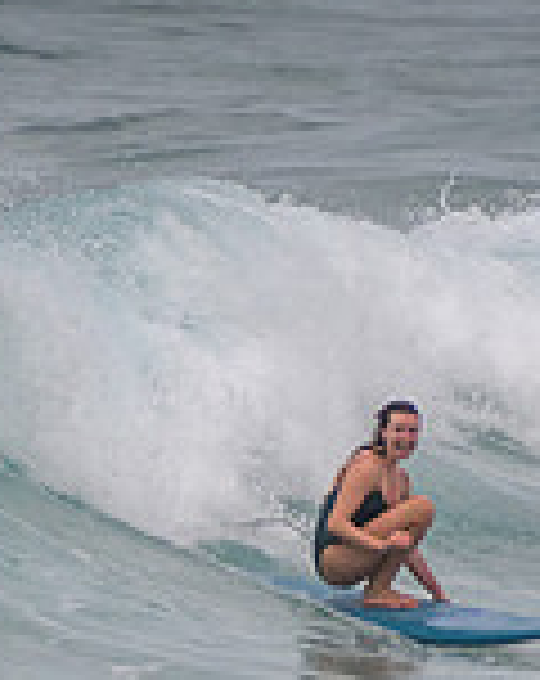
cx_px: 98
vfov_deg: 1.0
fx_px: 39837
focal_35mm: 1986
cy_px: 561
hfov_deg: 0.8
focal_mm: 400
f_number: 5.6
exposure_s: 1/2000
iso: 200
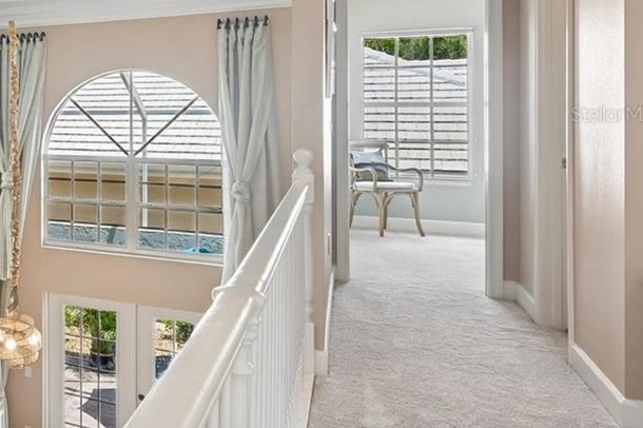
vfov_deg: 31.4
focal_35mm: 42
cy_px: 114
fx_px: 750
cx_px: -178
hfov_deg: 34.2
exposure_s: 1/125
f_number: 8
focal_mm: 16
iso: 400
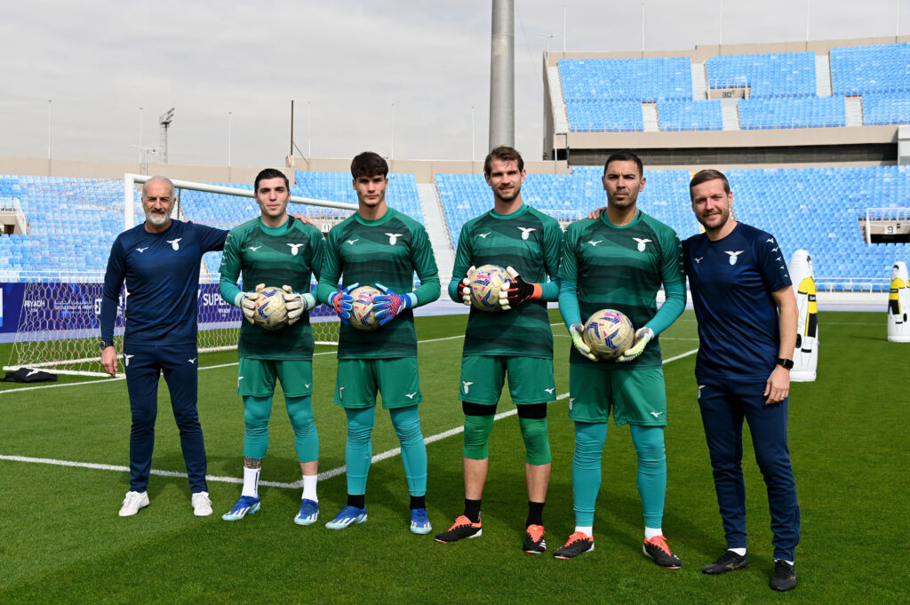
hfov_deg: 50.7
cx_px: 455
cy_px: 302
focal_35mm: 38
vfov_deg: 35.0
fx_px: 960
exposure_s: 1/1600
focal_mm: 38
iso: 200
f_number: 5
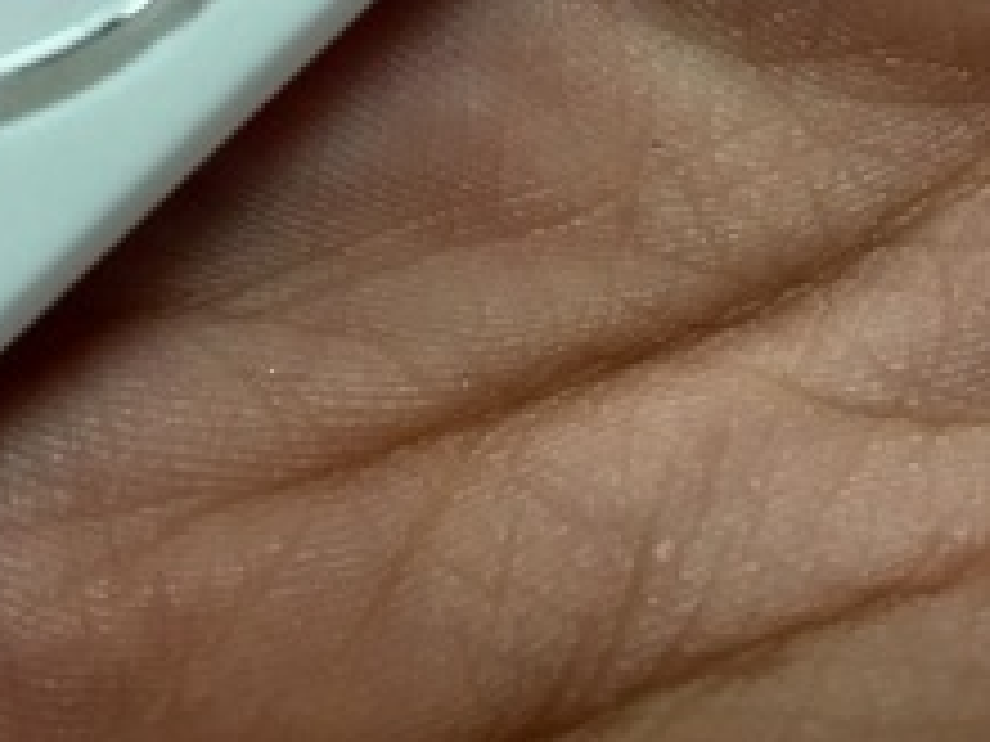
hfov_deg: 24.0
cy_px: -72
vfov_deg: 18.0
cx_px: 76
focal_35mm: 79
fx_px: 2259
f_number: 2.2
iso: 32
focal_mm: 4.15
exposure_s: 1/17
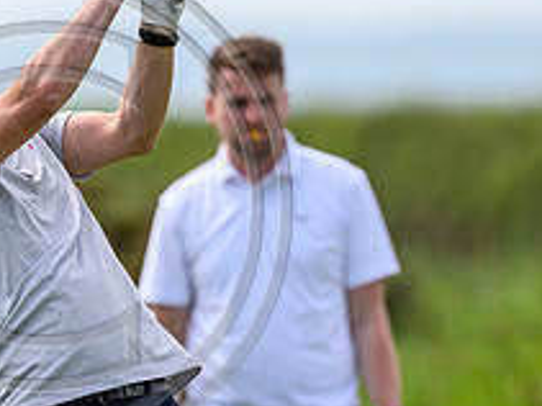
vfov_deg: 1.3
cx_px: -24
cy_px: 206
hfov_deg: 1.8
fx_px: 17652
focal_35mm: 1128
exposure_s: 1/2500
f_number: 4
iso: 500
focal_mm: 400
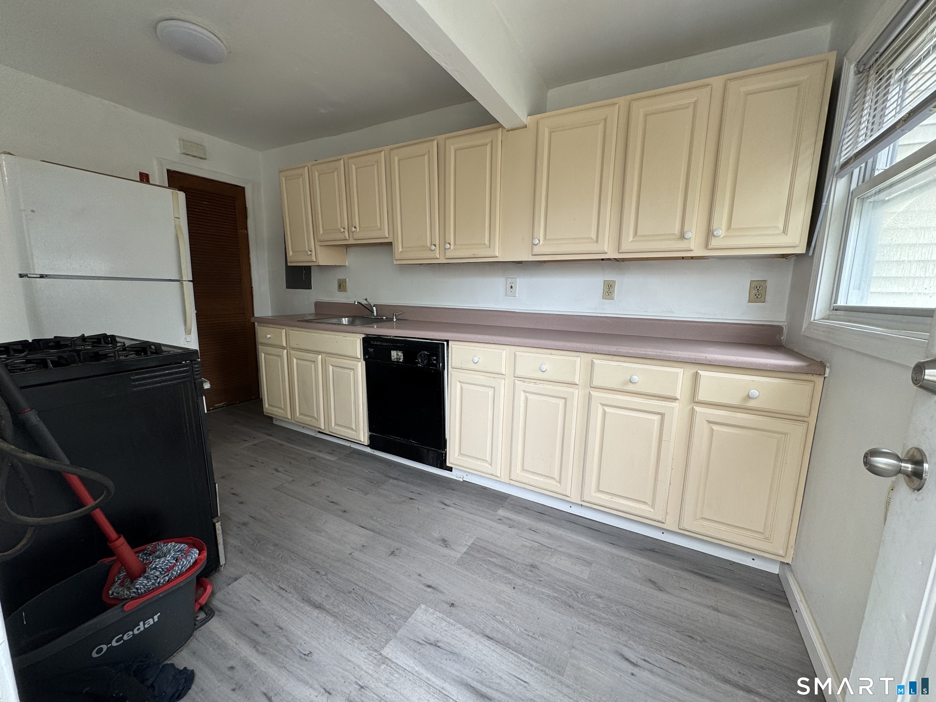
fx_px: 379
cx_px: 468
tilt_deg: -9.6
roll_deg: -1.1
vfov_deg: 85.7
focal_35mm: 14
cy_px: 351
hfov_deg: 102.1
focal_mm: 2.22
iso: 50
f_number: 2.2
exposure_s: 1/99
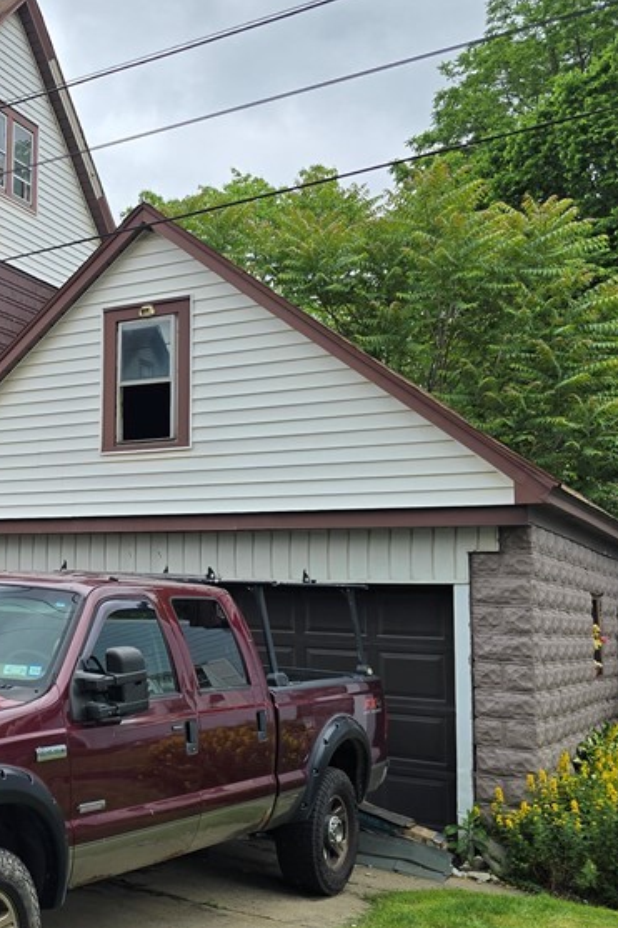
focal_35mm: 44
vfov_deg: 44.5
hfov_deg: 26.5
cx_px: -157
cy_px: 500
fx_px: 1134
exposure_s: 1/670
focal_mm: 6.3
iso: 12
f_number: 1.7
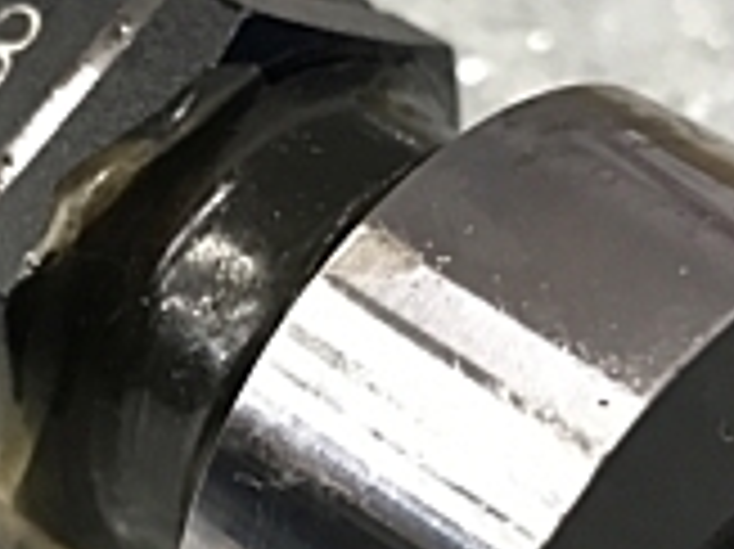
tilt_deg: -44.4
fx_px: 2331
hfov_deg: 17.9
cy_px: 410
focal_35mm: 110
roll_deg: +1.4
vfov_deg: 13.4
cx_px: 324
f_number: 1.8
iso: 64
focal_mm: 3.99
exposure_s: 1/15
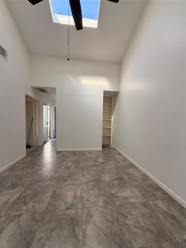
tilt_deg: -1.6
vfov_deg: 102.1
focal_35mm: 14
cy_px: 124
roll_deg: -1.3
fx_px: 100
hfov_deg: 85.7
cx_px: 93
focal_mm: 2.22
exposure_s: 1/99
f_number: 2.2
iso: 100
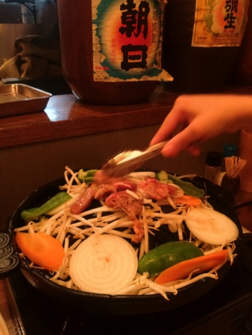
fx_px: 339
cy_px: 168
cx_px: 126
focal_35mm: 35
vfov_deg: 52.6
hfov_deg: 40.7
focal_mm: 4.28
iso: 400
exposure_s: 1/15
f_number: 2.4
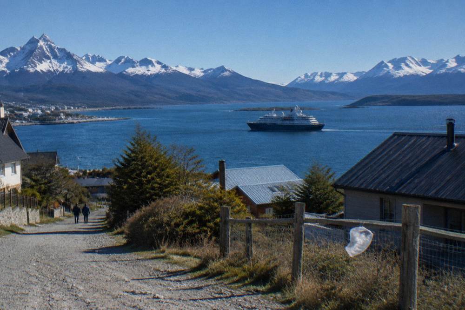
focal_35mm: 35
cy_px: 155
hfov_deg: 54.5
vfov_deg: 37.8
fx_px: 452
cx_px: 232
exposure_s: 1/500
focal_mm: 35
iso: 400
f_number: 7.1
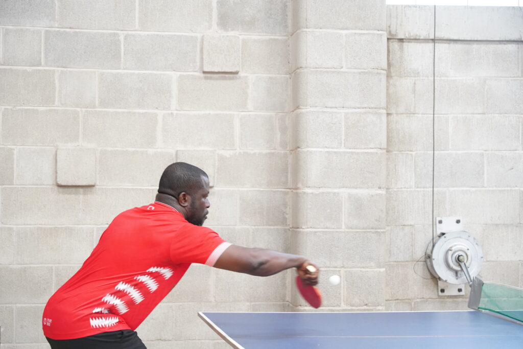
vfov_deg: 19.5
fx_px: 1017
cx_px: 262
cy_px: 174
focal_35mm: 70
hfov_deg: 28.8
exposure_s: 1/160
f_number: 4
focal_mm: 70
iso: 10000
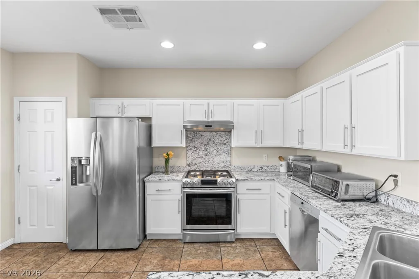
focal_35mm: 18
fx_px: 210
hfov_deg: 90.0
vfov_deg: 67.4
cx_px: 210
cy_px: 140
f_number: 8
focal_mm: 18
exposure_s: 1/1.67
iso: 400
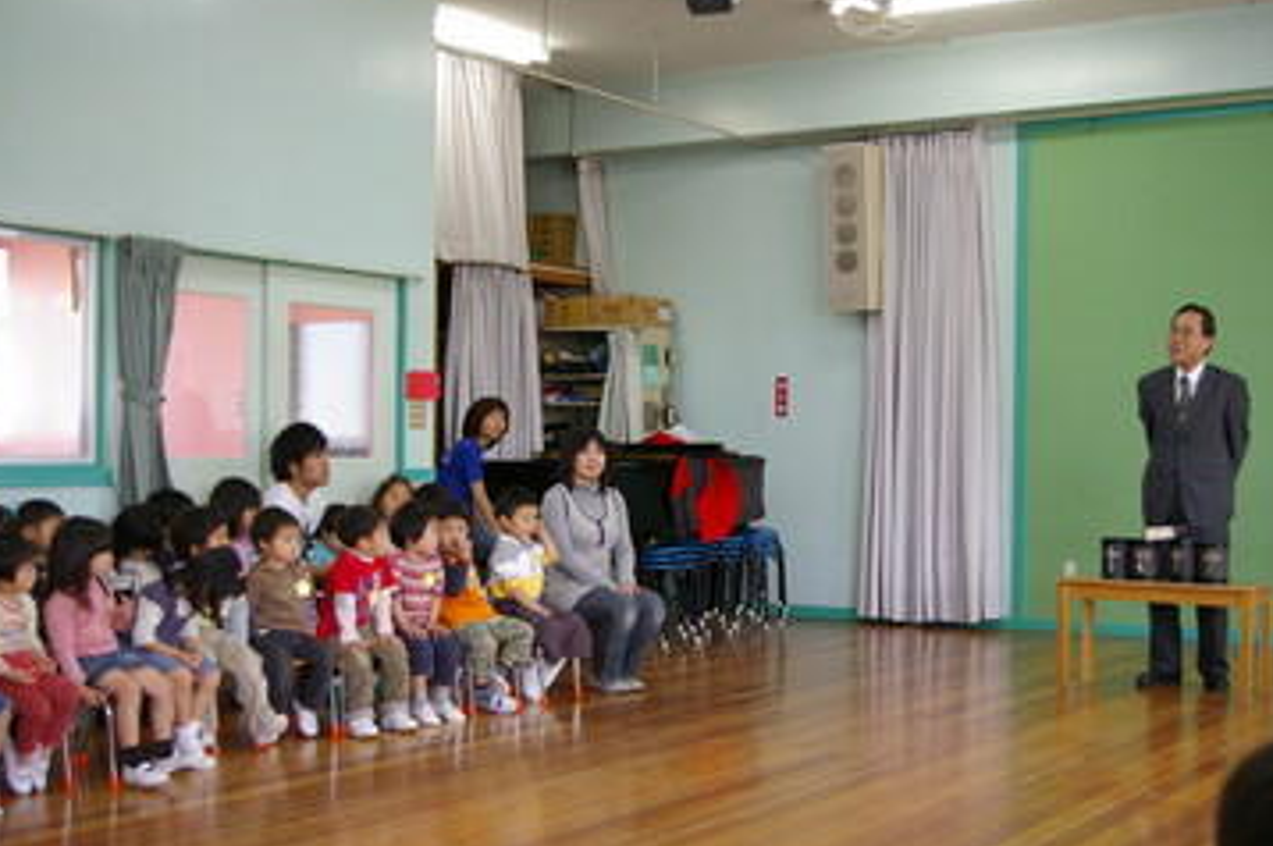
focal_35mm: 47
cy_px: 450
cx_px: 686
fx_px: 1660
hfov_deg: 41.9
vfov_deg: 28.6
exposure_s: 1/45
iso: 400
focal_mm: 28
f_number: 4
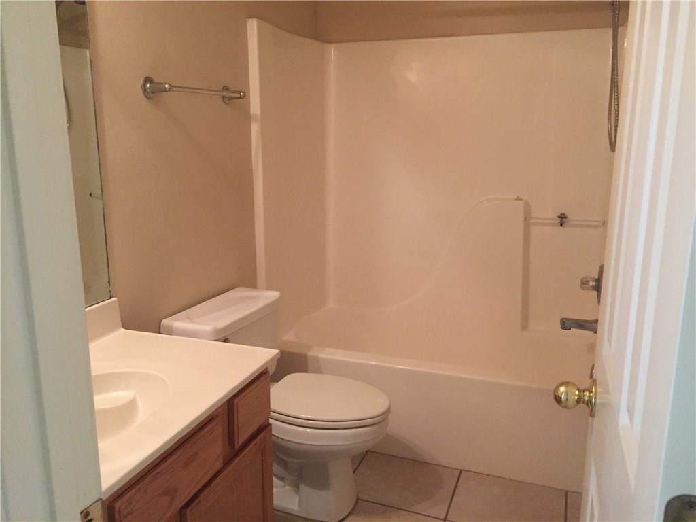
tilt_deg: -13.0
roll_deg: -0.5
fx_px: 583
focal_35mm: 29
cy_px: 261
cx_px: 348
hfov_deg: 61.7
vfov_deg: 48.2
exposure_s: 1/24
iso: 250
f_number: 2.2
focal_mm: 4.15
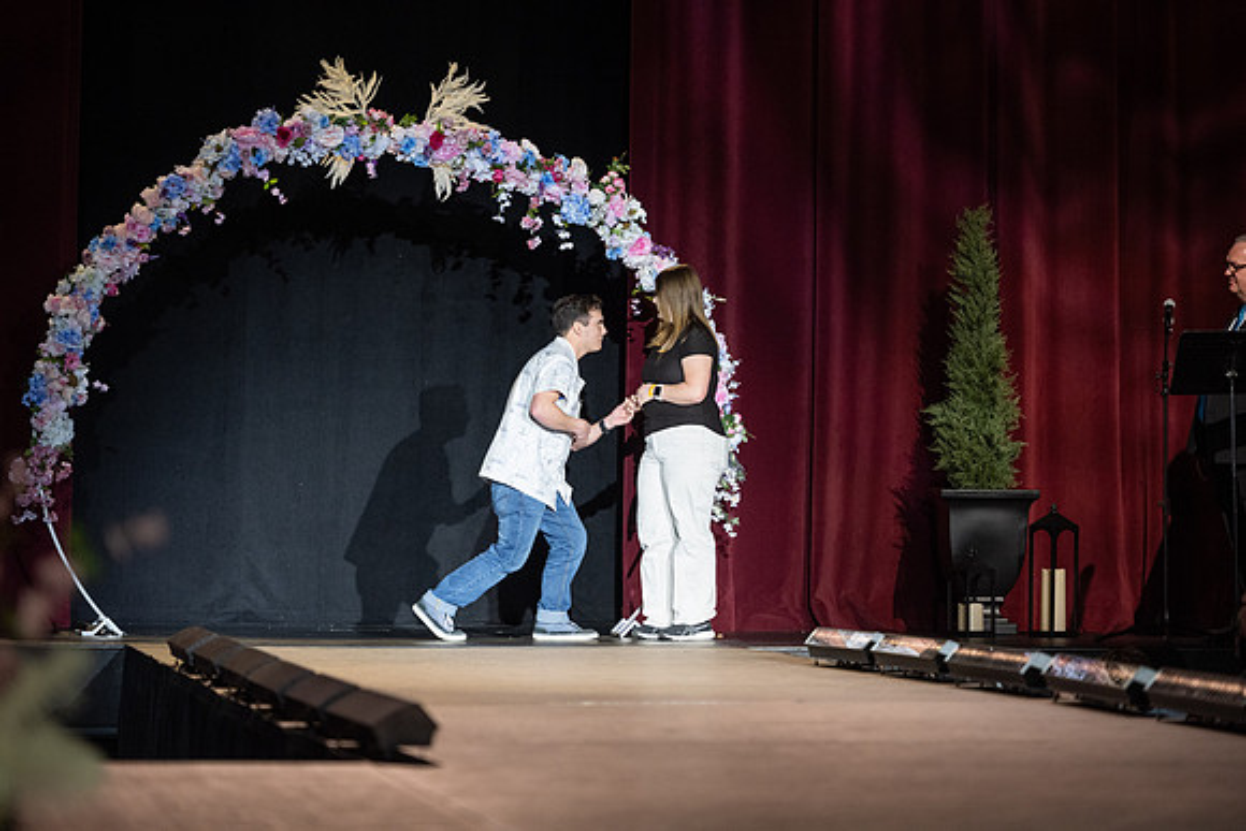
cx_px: 623
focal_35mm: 150
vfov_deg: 9.2
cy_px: 416
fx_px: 5193
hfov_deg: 13.7
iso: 1250
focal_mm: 150
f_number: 2.8
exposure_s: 1/1000
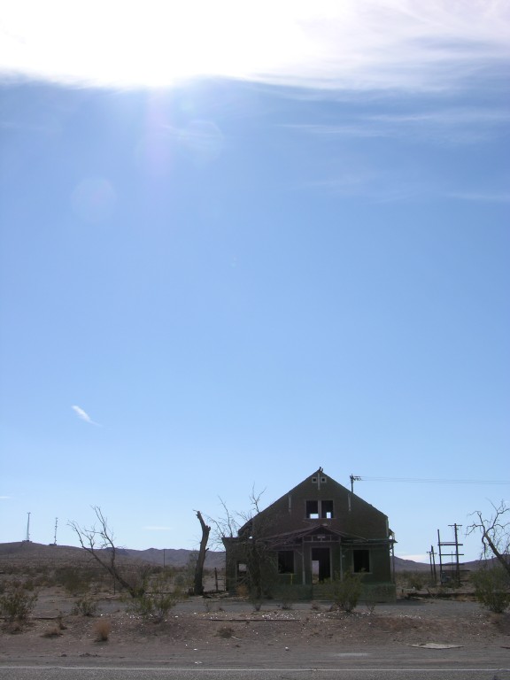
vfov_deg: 44.8
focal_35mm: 42
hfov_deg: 34.3
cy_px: 340
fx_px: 825
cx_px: 255
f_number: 7.3
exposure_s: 1/308
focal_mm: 10.7
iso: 50
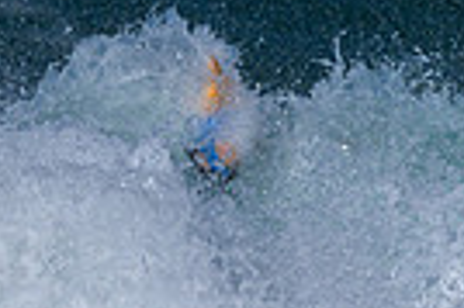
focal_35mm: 3860
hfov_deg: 0.5
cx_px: 211
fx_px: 49690
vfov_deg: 0.4
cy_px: 611
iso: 110
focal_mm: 800
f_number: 6.3
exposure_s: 1/2000
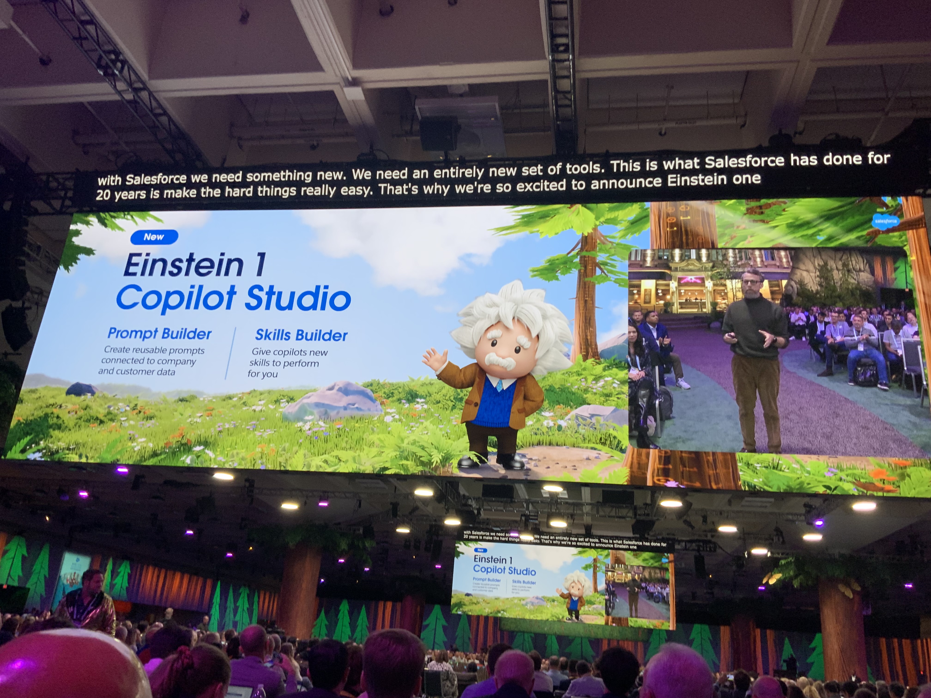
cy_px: 349
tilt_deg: +21.2
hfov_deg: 61.7
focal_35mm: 29
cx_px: 466
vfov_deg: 48.2
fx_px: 780
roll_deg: -3.9
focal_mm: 3
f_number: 1.8
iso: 50
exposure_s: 1/60
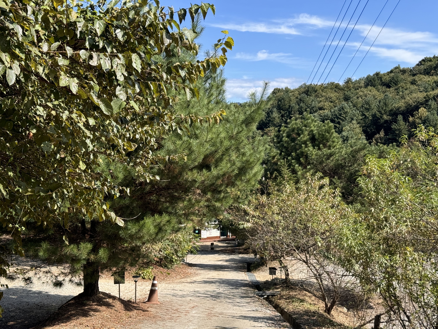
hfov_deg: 39.7
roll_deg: -0.4
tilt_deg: -1.6
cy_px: 164
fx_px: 607
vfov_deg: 30.3
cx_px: 219
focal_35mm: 48
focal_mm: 6.76
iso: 64
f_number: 1.78
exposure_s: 1/1923
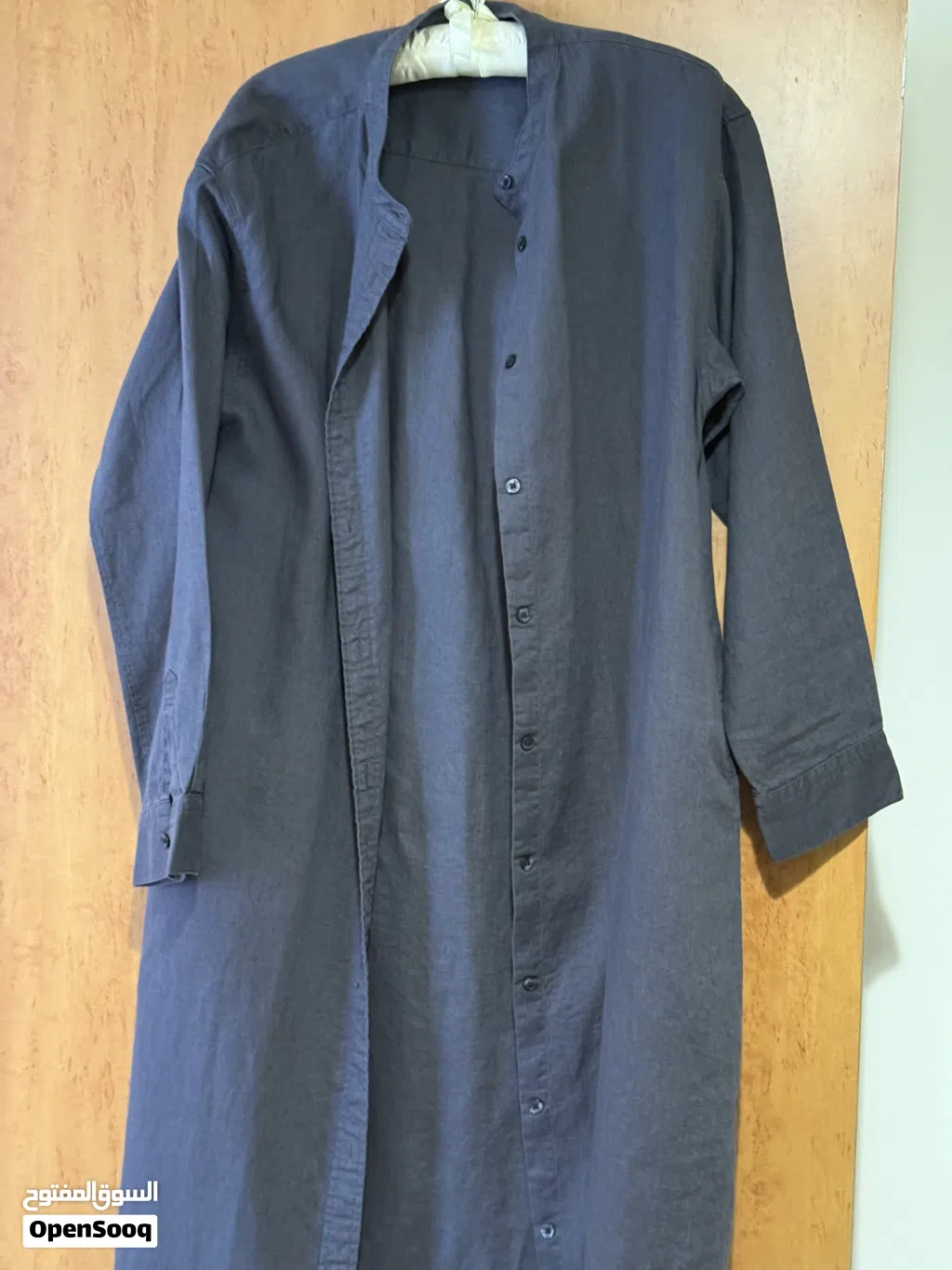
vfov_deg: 39.7
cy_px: 635
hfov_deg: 30.3
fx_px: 1760
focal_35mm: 48
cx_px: 476
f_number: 1.78
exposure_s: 1/25
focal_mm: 6.76
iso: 500
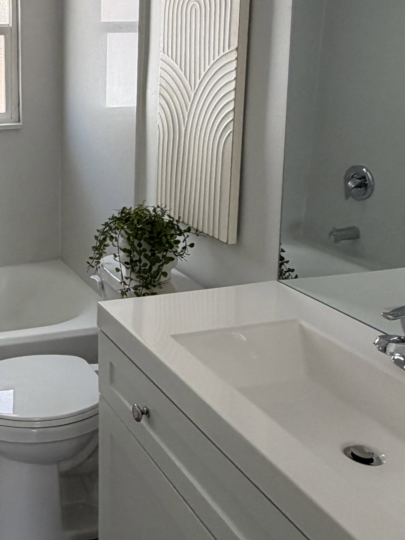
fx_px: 608
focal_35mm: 39
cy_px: 158
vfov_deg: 46.7
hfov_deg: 32.1
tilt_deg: -8.9
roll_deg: +1.8
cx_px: -50
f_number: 2.2
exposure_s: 1/121
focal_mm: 2.22
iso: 250
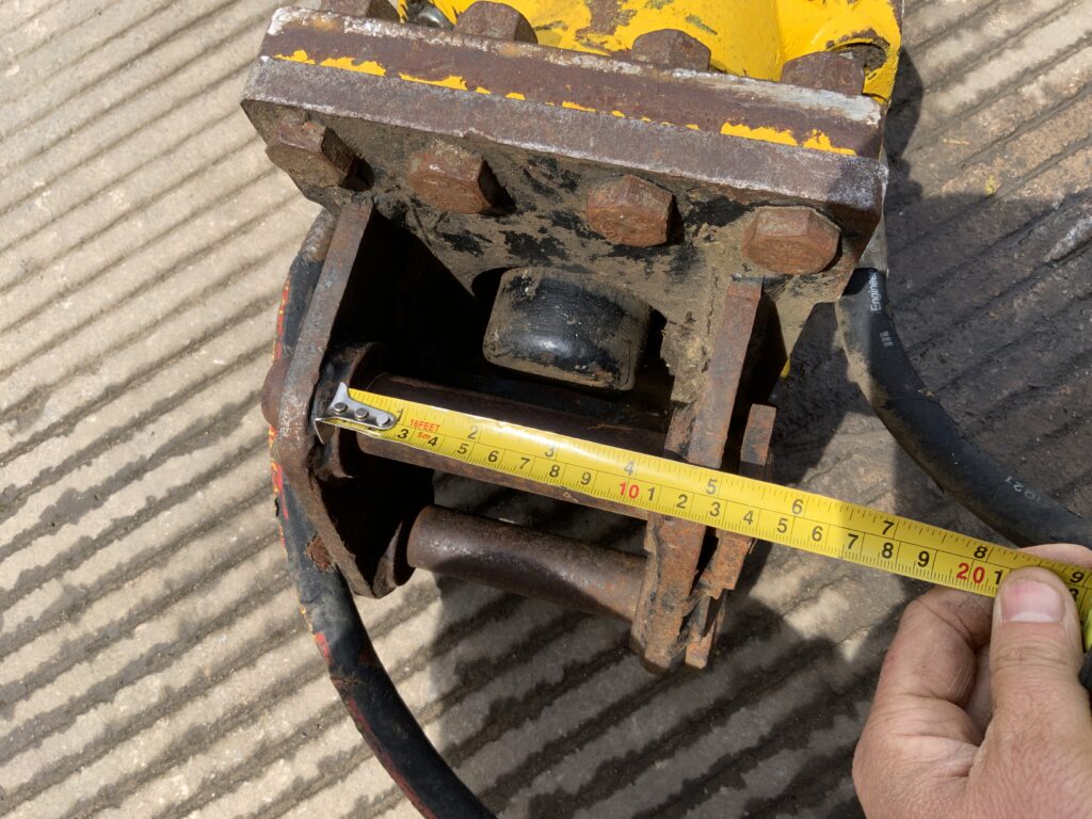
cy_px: 410
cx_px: 546
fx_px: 915
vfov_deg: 48.2
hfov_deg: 61.7
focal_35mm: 29
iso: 16
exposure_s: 1/869
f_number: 1.8
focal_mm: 3
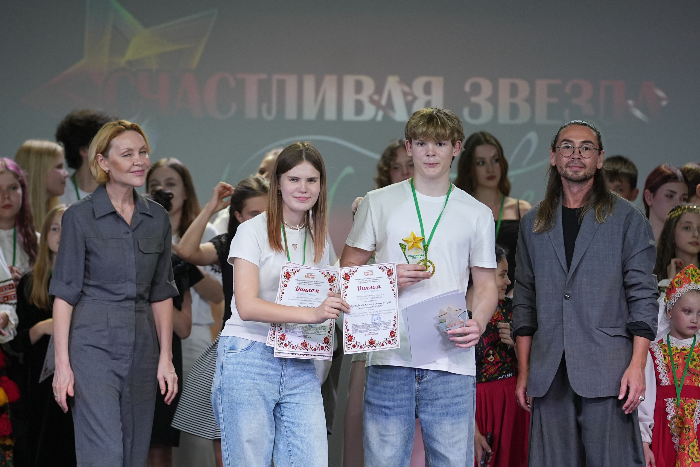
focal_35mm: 238
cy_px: 234
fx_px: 4628
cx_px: 350
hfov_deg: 8.7
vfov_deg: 5.8
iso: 1000
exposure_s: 1/250
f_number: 2.8
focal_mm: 159
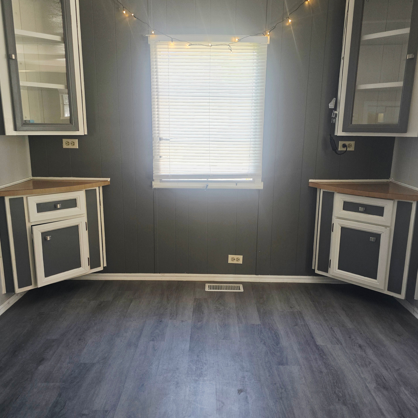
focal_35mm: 28
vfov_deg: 57.3
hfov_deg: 57.3
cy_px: 215
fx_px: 383
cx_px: 204
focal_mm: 6.3
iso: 320
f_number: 1.7
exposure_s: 1/120
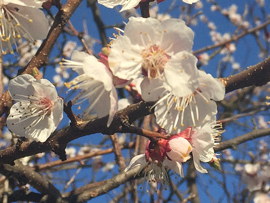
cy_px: -24
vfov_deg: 14.7
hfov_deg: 20.0
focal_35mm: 98
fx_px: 765
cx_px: 154
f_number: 2.2
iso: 32
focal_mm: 4.15
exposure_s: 1/2083
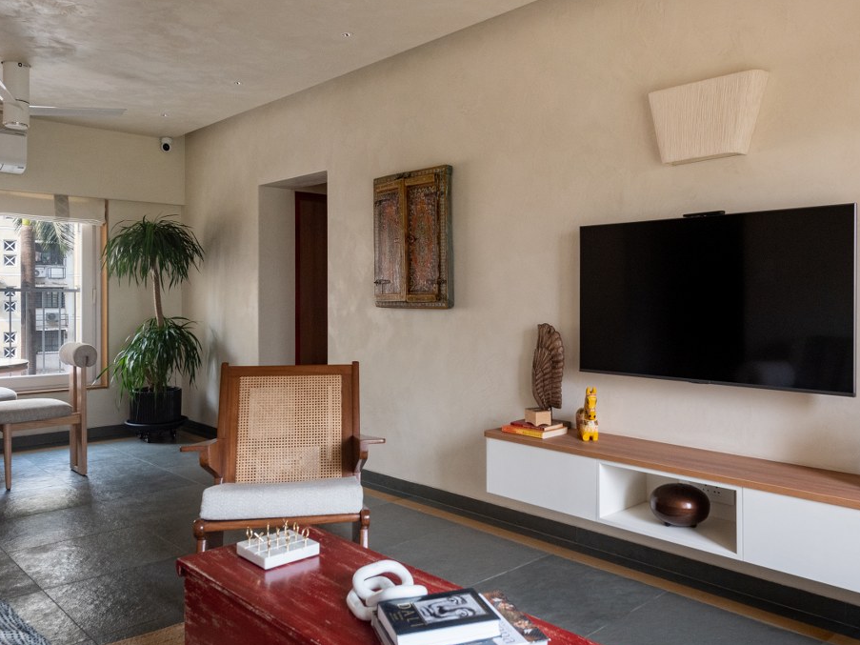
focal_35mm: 30
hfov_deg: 59.9
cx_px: 463
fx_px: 745
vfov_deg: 46.8
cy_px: 302
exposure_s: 1/60
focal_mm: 22
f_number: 8
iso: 800
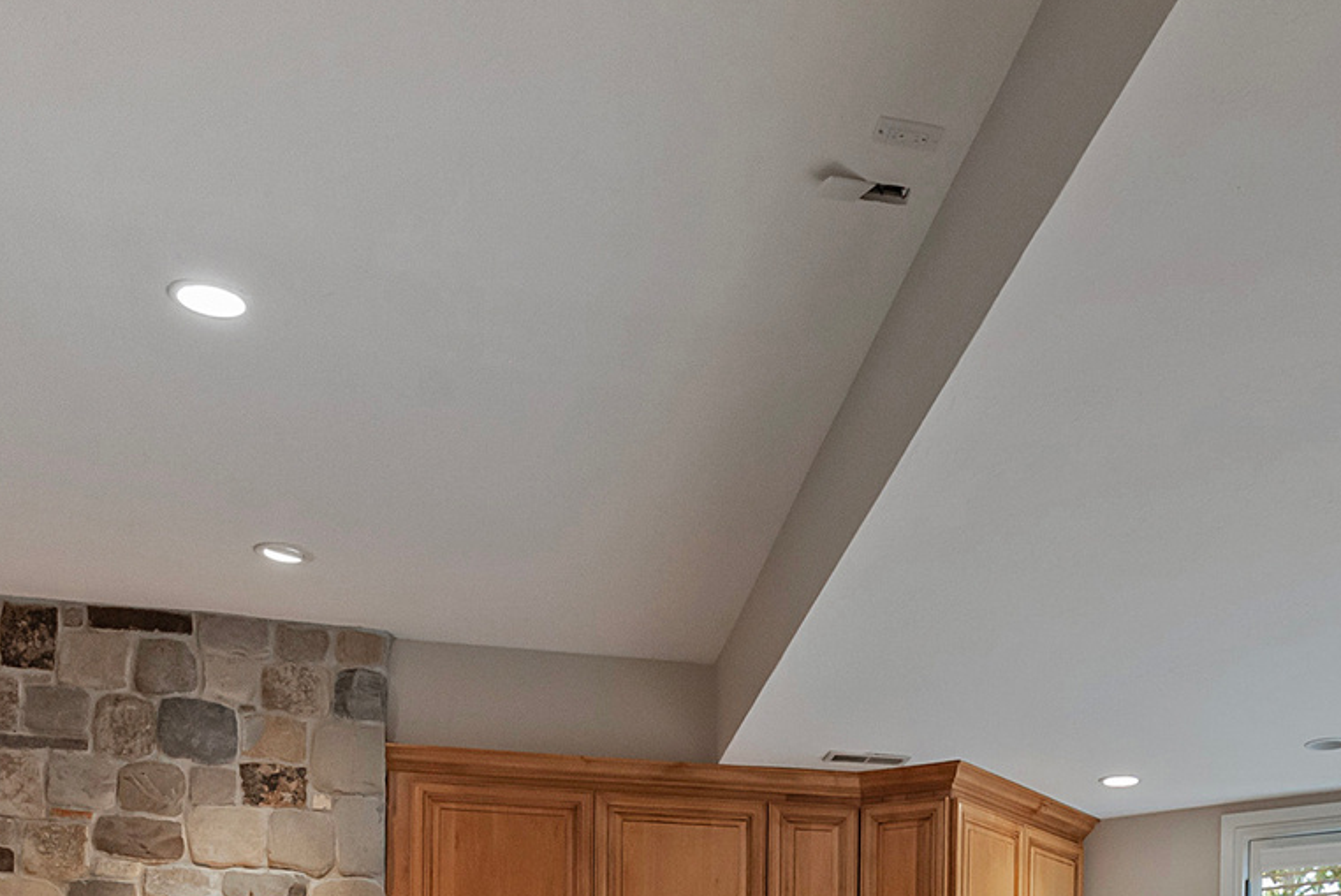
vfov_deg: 27.0
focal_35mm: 43
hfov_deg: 44.0
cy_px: 1122
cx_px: 1001
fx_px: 1603
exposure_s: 1/25
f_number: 7.1
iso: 1250
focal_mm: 16
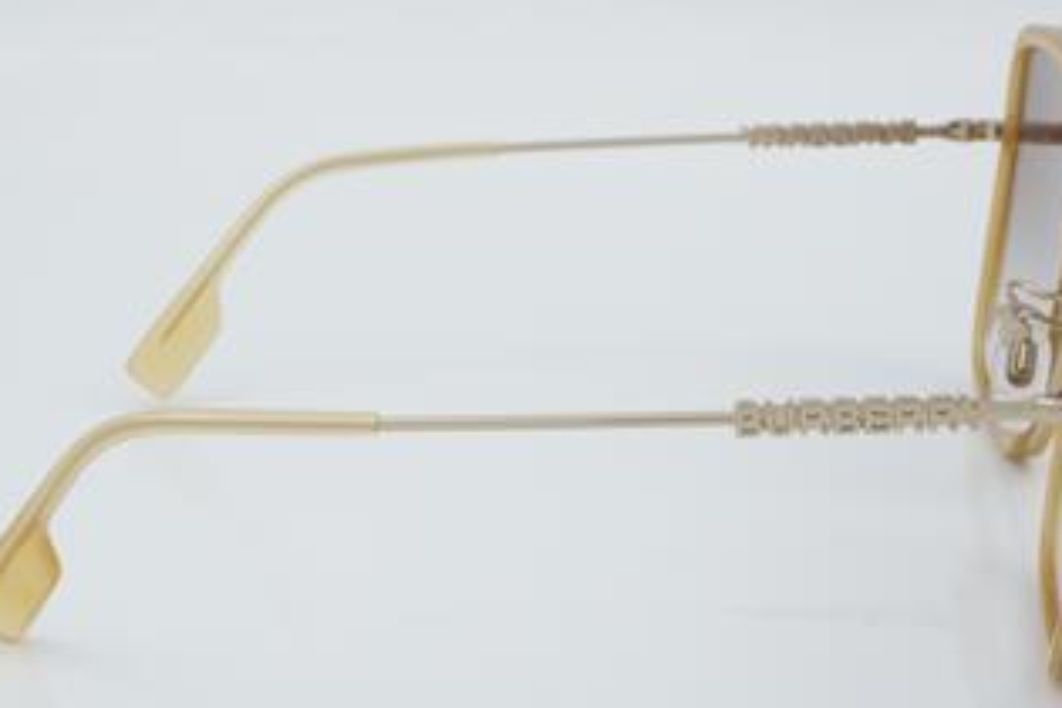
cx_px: 560
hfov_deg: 19.5
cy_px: 374
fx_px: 3086
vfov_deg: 13.1
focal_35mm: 105
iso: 100
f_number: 32
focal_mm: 55
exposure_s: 1/4
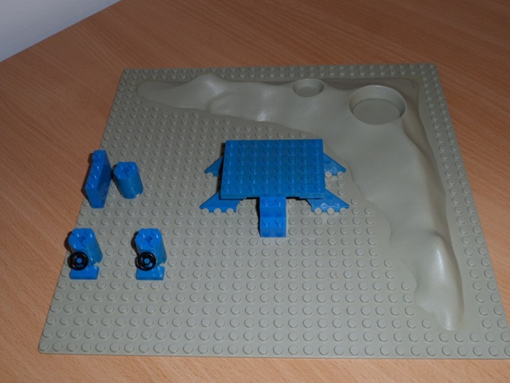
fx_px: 604
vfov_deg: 35.2
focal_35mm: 41
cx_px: 255
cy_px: 192
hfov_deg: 45.8
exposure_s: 1/15
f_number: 7.4
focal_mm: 6.8
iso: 100
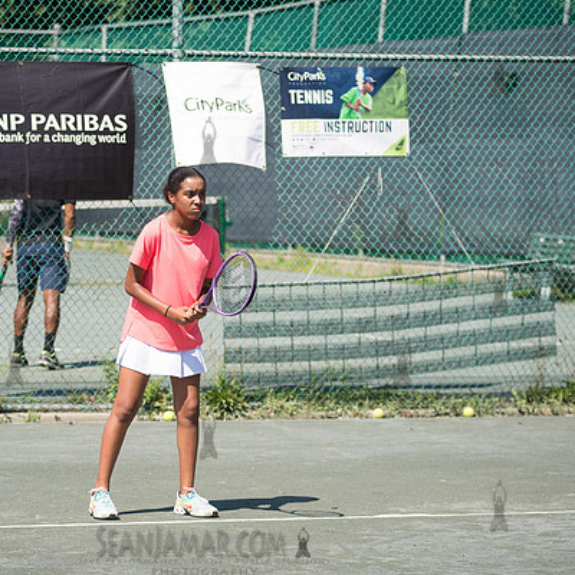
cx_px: 175
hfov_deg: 10.3
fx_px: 3176
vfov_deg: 10.3
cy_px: 336
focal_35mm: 169
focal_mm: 112
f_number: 4.5
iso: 125
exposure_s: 1/1000
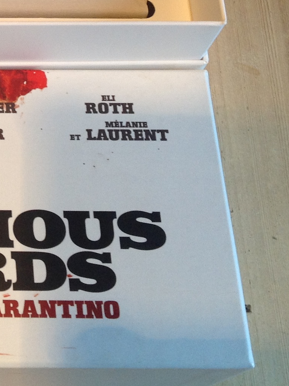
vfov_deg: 21.5
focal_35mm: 89
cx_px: -111
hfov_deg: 15.6
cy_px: 40
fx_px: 991
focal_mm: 4.28
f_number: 2.4
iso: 64
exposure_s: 1/50
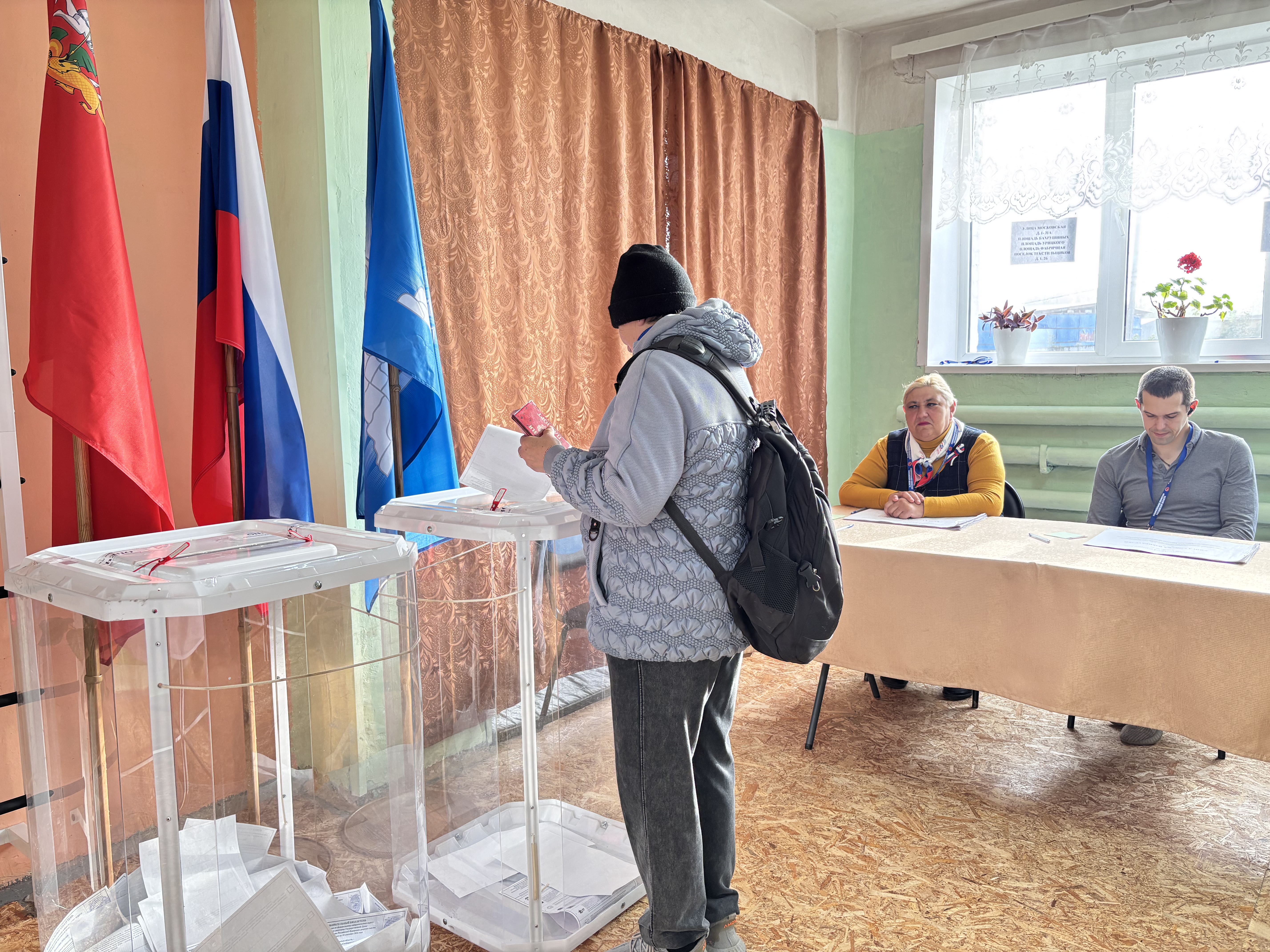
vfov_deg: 53.1
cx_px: 635
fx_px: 954
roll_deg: +0.4
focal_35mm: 26
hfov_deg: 67.3
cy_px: 476
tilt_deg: -6.7
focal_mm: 5.96
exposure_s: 1/121
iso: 125
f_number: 1.6
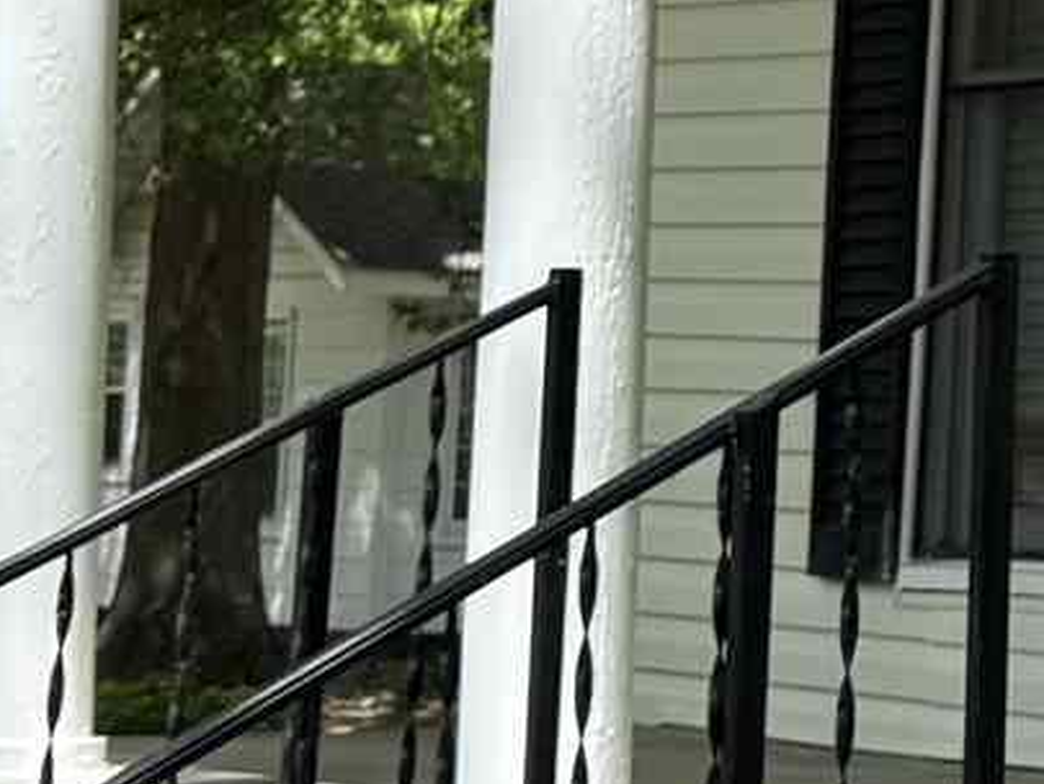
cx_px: 2449
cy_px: 77
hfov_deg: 9.7
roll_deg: -1.9
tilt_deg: +3.0
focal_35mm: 182
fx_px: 5491
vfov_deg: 8.1
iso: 80
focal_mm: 6.76
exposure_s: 1/1285
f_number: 1.78
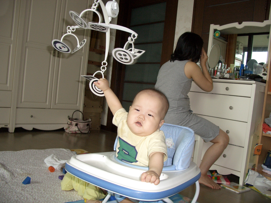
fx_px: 258
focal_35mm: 33
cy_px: 102
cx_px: 136
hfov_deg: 55.4
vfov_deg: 42.9
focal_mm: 7.1
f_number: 2.8
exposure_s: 1/60
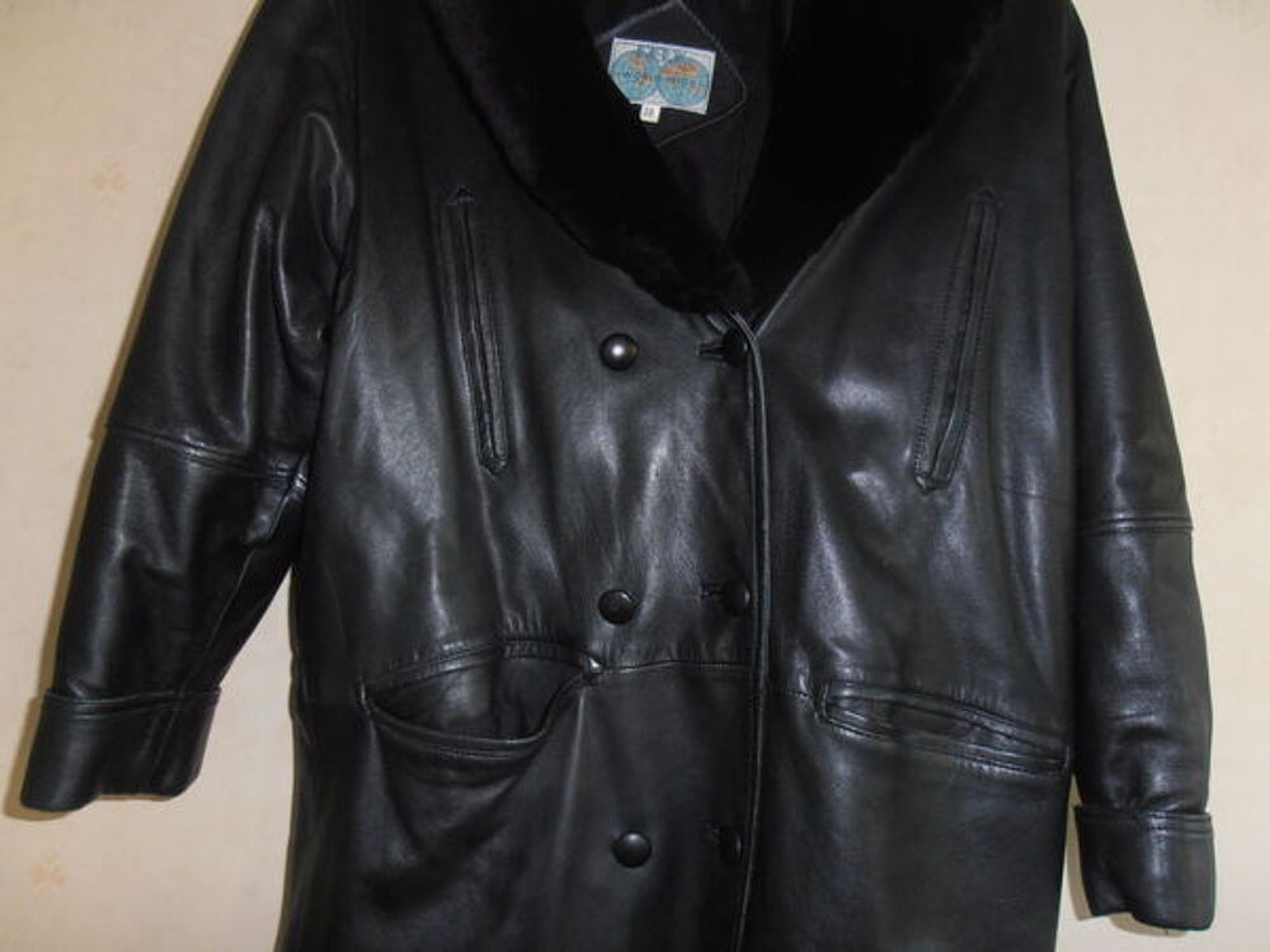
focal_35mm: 24
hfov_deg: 71.6
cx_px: 635
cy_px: 476
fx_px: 881
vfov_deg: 56.8
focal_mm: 4.2
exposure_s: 1/30
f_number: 3
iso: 125
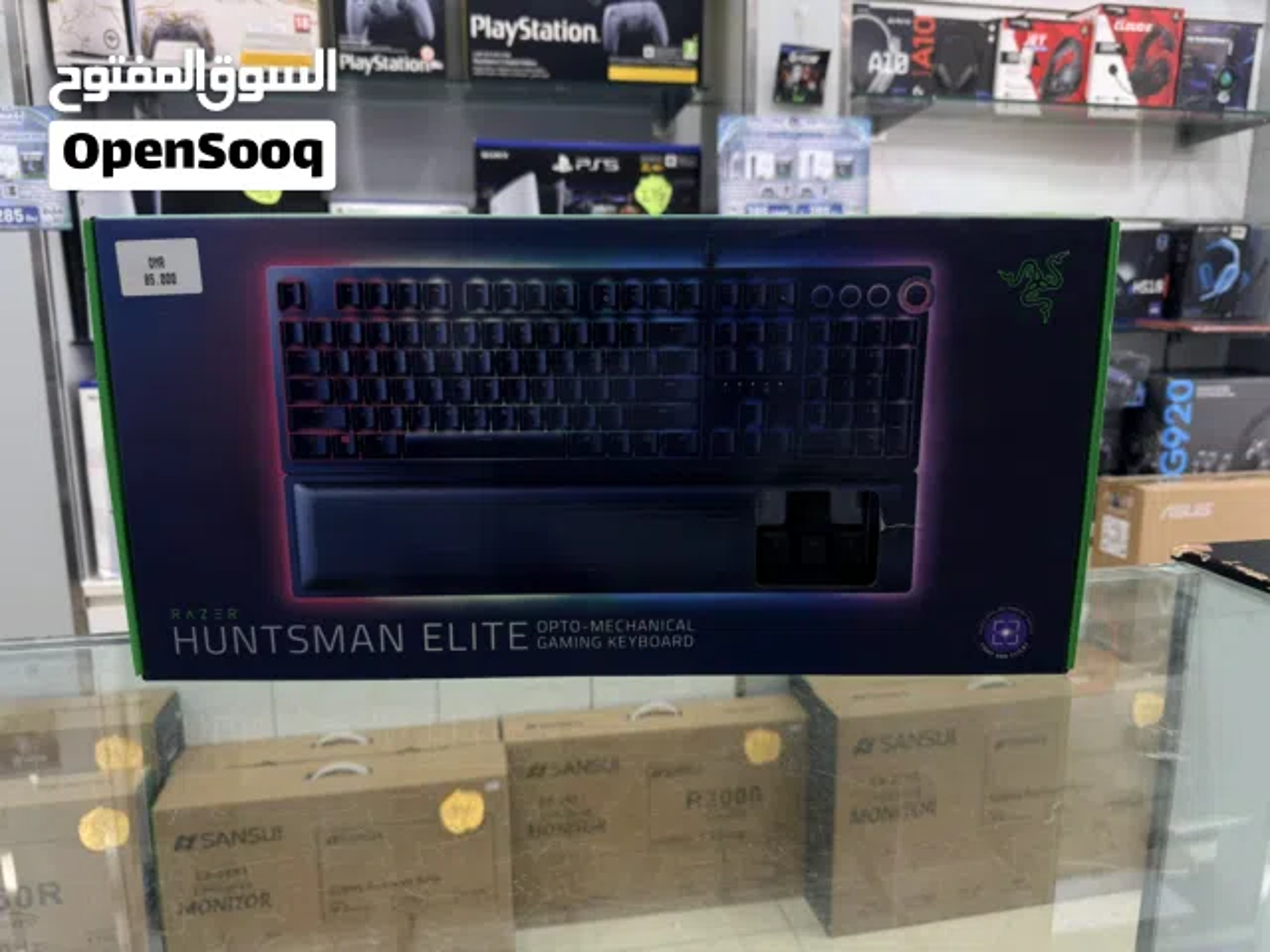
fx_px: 881
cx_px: 635
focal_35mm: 24
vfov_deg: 56.8
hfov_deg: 71.6
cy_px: 476
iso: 64
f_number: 1.78
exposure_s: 1/100
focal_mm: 6.76
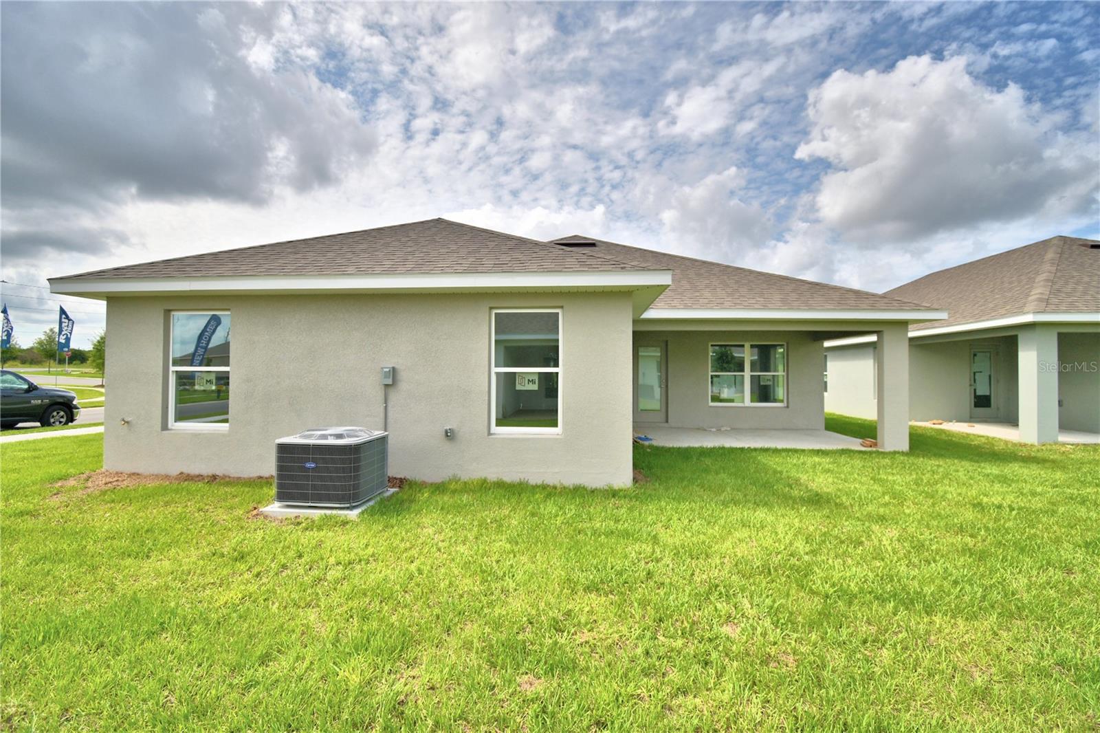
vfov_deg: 77.3
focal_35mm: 15
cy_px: 366
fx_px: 458
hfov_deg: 100.4
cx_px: 550
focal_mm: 10
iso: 100
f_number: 4.5
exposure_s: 1/1250
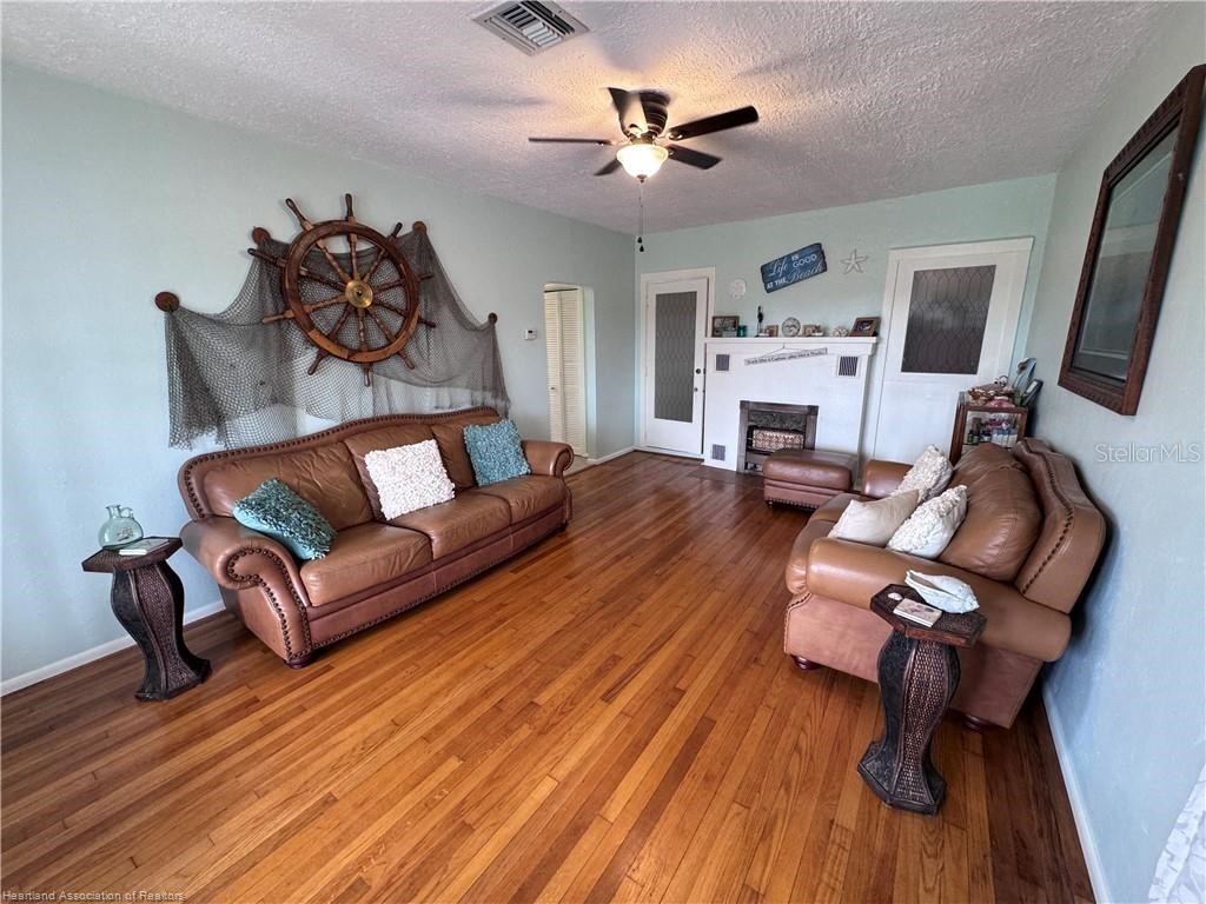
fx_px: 488
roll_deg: +0.6
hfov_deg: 102.1
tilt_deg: -13.7
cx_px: 603
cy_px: 452
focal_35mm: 14
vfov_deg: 85.7
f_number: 2.2
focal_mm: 2.22
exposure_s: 1/120
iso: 200
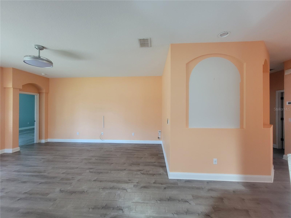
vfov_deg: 89.9
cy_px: 109
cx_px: 146
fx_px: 109
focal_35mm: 13
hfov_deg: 106.2
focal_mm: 2.2
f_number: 2.2
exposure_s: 1/60
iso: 320
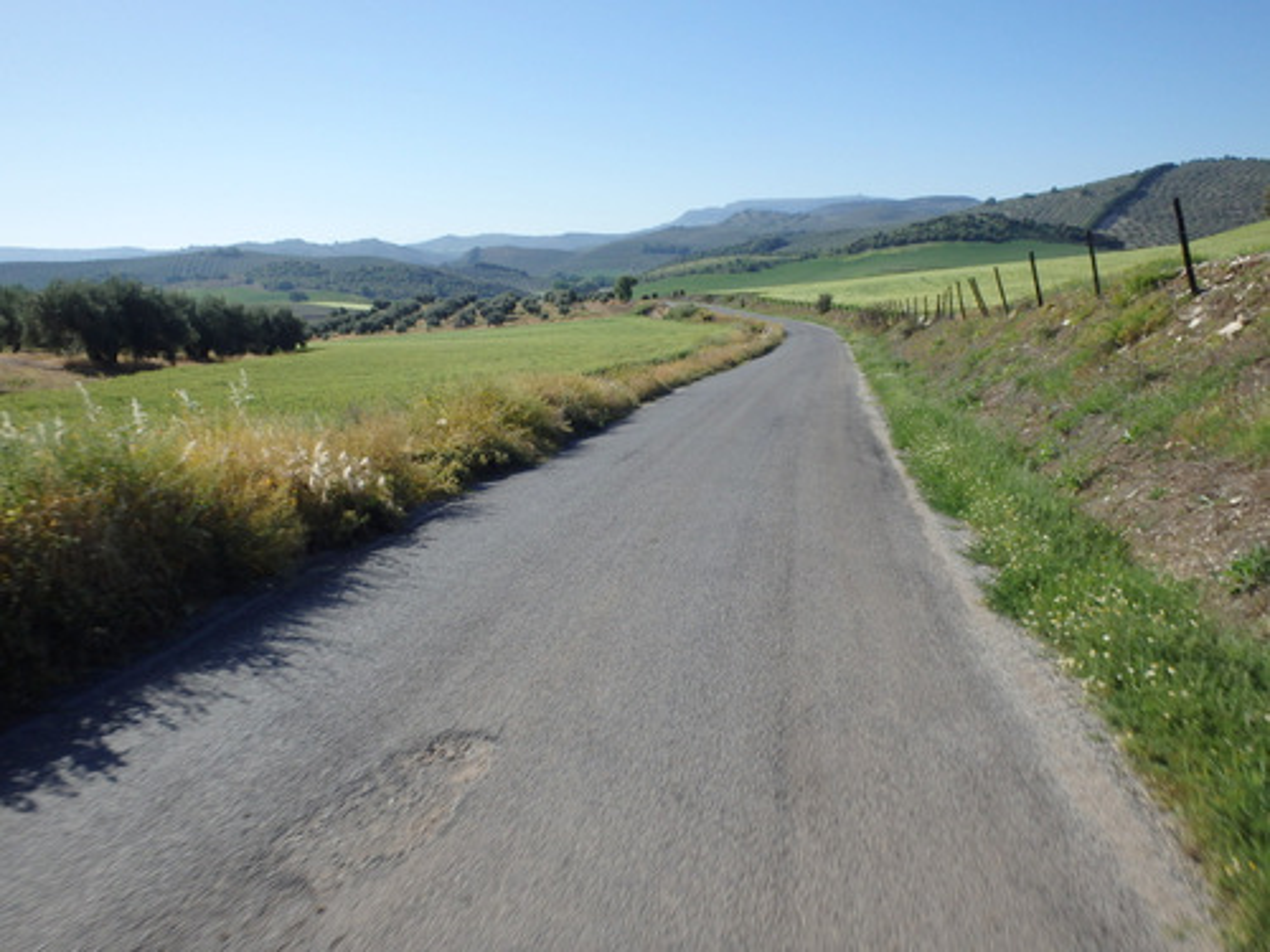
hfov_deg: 63.4
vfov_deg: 49.7
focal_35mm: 28
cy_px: 476
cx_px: 635
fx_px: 1027
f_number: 11
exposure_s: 1/160
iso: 125
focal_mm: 5
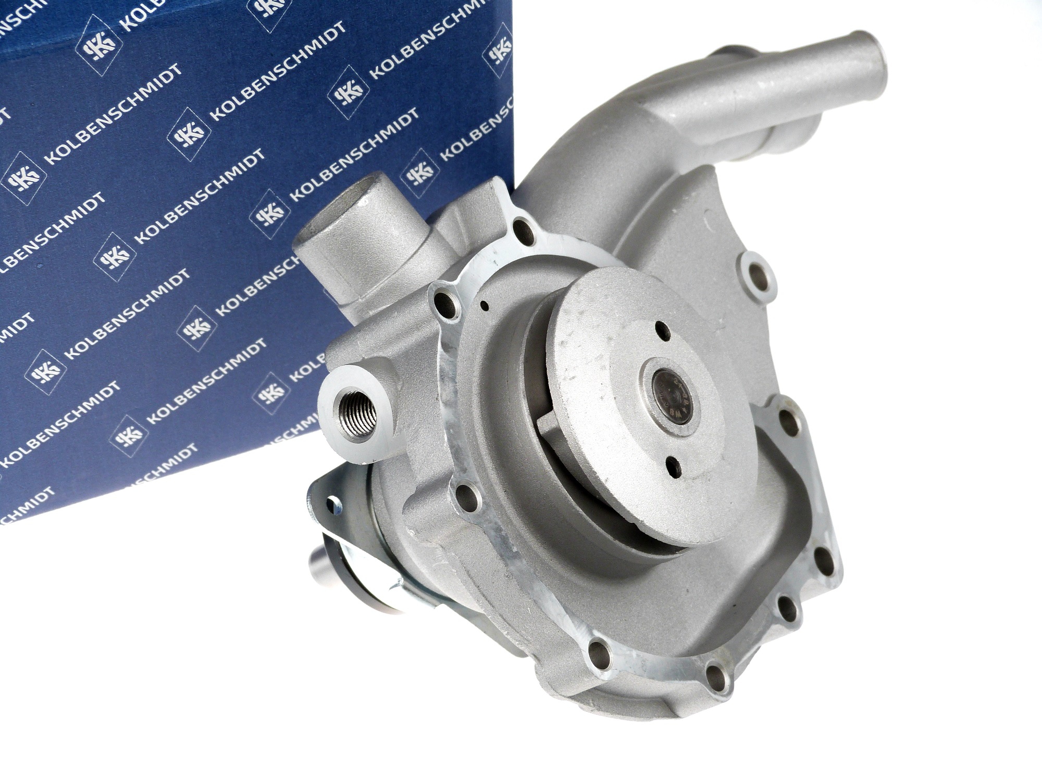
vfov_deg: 21.0
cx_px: 521
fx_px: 2107
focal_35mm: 70
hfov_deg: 27.8
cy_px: 390
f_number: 3.3
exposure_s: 1/80
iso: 100
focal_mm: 12.6
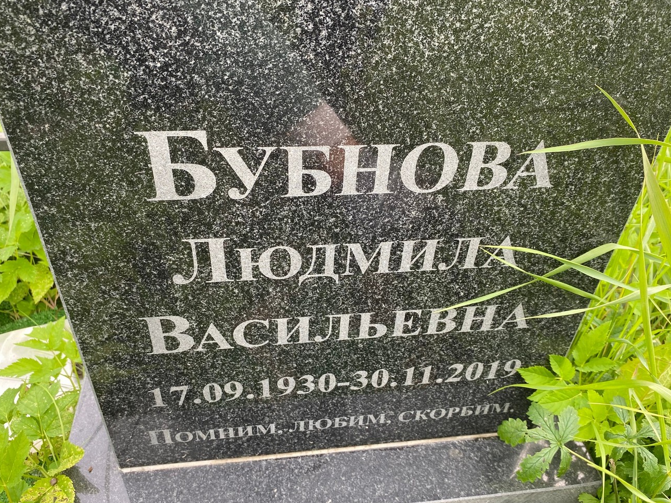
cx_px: 335
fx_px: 562
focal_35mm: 29
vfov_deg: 48.2
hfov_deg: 61.7
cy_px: 276
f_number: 1.8
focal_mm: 4.25
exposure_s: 1/122
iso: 32
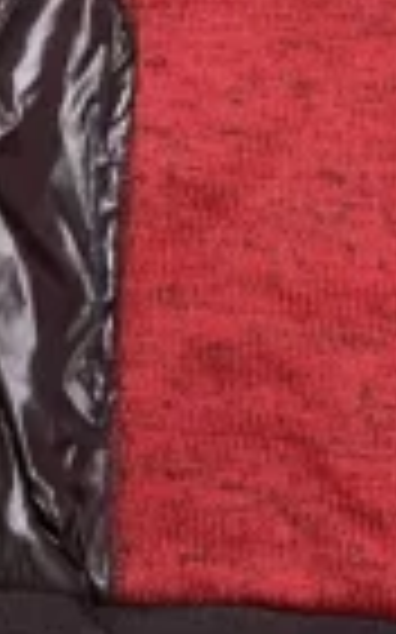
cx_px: 603
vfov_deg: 19.3
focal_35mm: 104
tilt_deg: -51.2
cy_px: -29
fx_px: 1798
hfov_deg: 12.0
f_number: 1.6
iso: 125
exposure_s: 1/50
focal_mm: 4.2
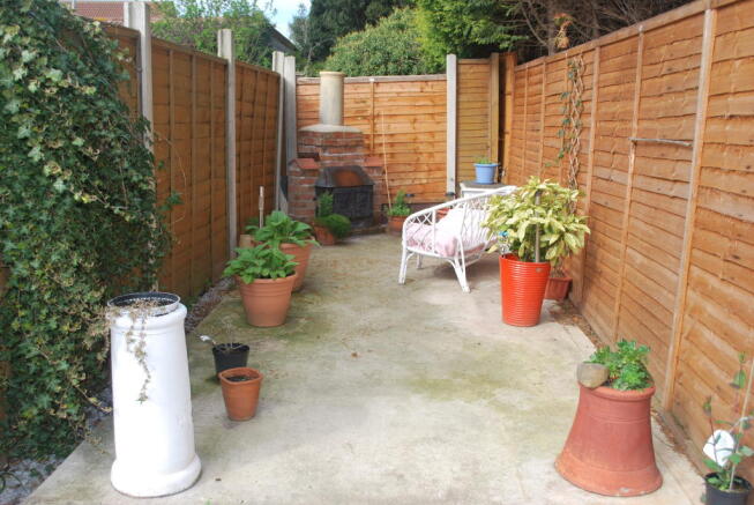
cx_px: 377
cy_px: 252
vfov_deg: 40.1
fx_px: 692
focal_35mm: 33
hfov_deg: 57.2
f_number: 5.6
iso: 100
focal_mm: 22
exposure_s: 1/200
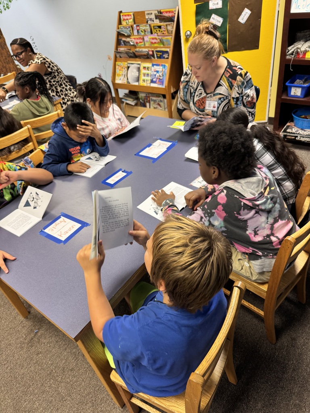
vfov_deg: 71.6
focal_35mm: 24
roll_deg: +9.8
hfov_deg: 56.8
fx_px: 287
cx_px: 155
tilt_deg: -36.5
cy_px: 206
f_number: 1.78
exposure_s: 1/60
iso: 200
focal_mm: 6.76
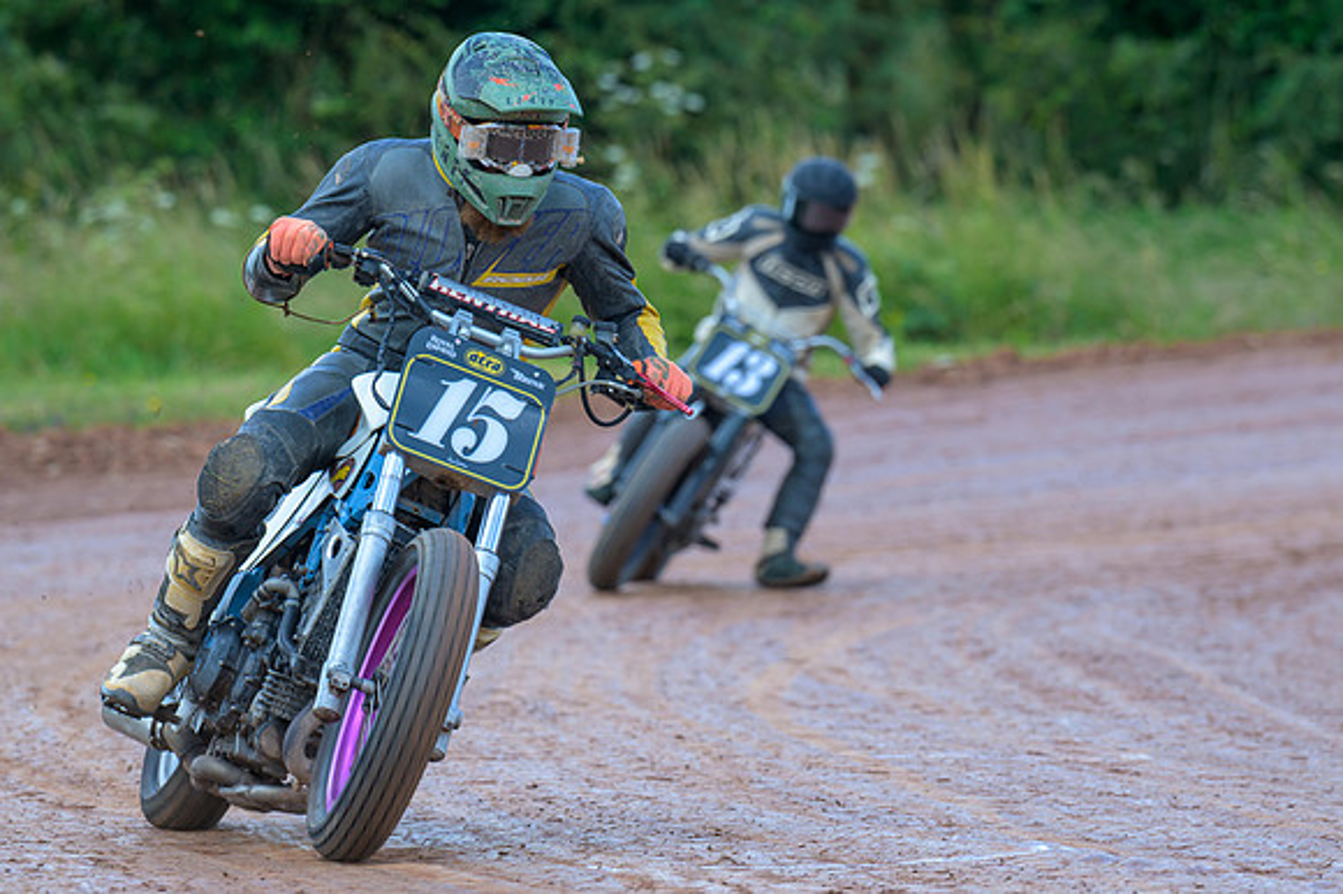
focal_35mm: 312
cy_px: 435
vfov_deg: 4.4
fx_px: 11643
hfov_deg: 6.6
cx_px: 699
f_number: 4
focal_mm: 200
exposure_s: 1/400
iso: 160
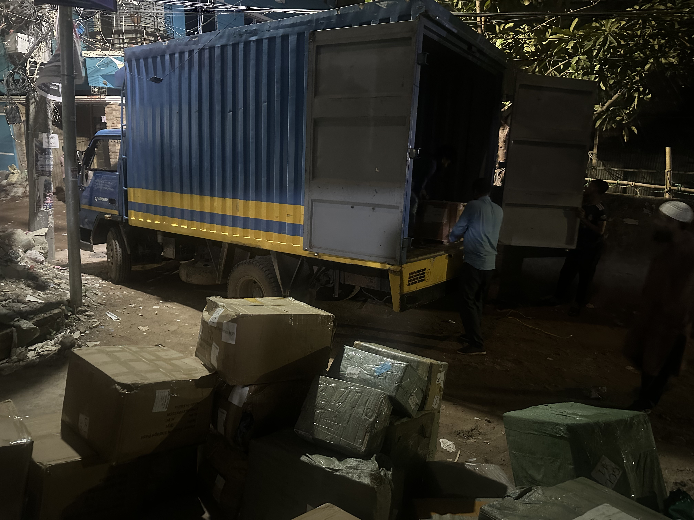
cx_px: 347
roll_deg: -1.6
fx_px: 481
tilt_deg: -15.6
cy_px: 260
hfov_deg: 71.6
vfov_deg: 56.8
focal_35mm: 24
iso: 2000
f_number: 1.78
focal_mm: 6.86
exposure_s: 1/17
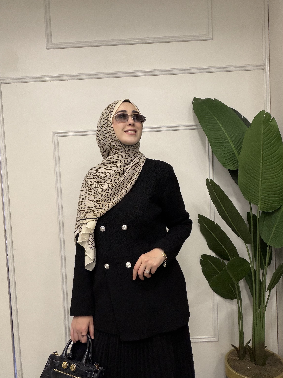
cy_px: 189
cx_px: 142
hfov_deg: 46.8
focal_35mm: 30
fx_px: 327
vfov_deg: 60.0
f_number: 1.9
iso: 100
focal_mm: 2.71
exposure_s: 1/50
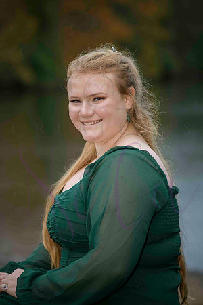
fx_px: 1057
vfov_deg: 16.4
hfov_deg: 11.0
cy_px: 152
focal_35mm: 125
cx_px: 102
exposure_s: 1/320
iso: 1600
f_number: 4
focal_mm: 125
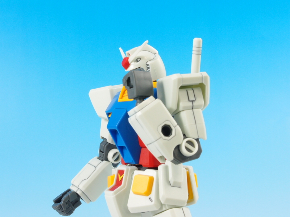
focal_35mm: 60
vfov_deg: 24.4
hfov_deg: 32.2
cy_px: 108
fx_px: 503
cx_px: 145
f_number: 8
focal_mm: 12.88
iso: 100
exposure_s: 1/3
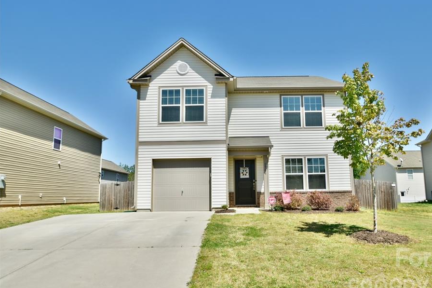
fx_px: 288
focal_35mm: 24
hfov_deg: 73.4
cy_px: 153
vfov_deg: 53.1
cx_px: 246
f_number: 5.6
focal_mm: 14
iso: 125
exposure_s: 1/500
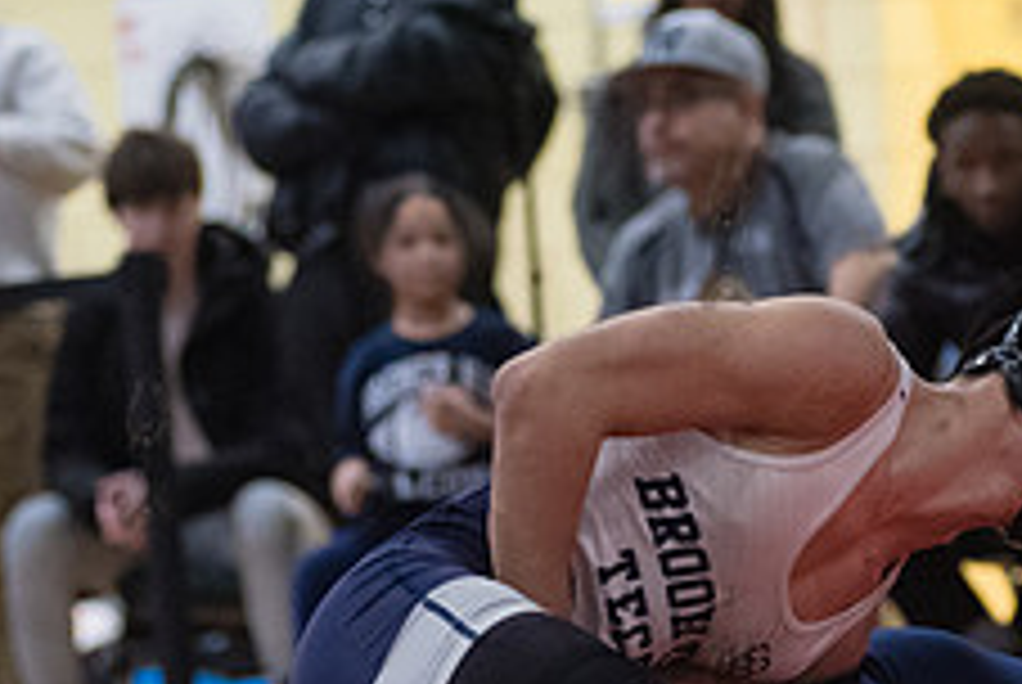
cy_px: 664
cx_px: 725
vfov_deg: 4.8
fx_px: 8130
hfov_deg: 7.2
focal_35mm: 286
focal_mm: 112
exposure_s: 1/500
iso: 8000
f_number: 3.5
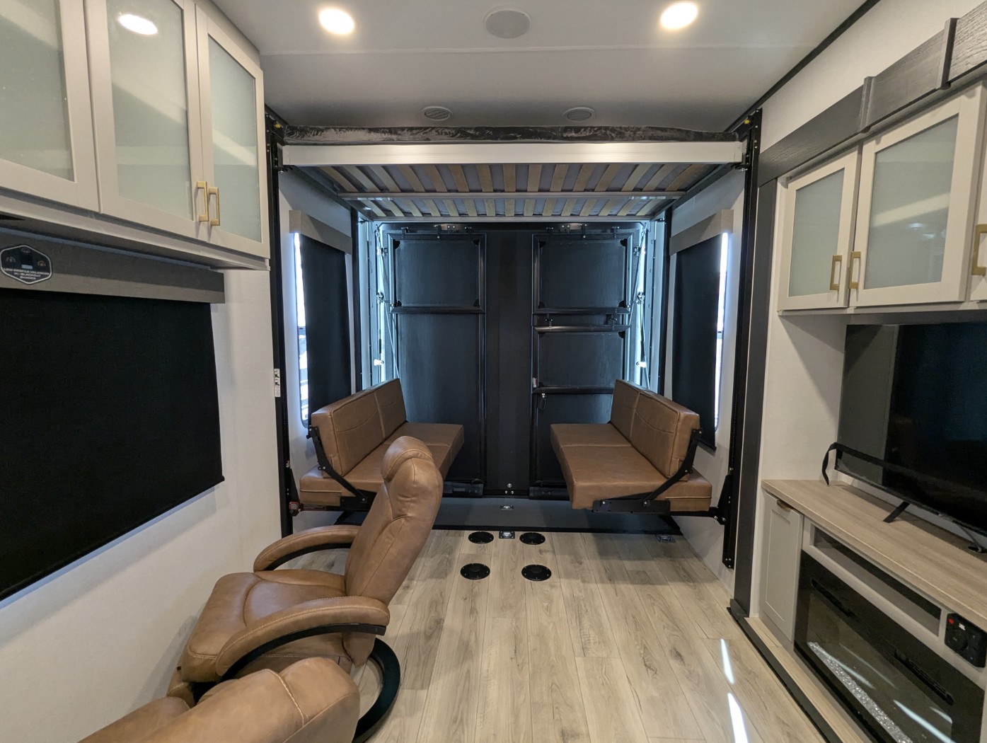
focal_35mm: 16
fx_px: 457
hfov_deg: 94.4
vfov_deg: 78.2
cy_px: 372
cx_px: 494
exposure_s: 1/35.1
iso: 174
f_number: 2.2
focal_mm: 2.35
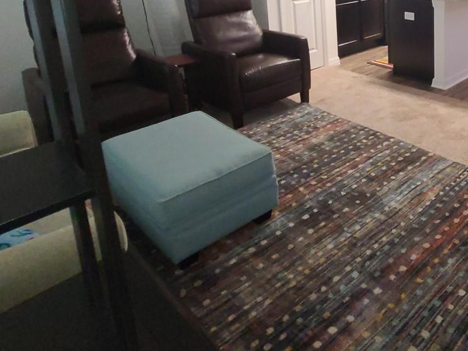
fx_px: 378
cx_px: 413
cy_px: 20
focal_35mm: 28
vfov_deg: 44.2
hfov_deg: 55.7
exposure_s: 1/39
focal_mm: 2.2
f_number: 2.2
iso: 320
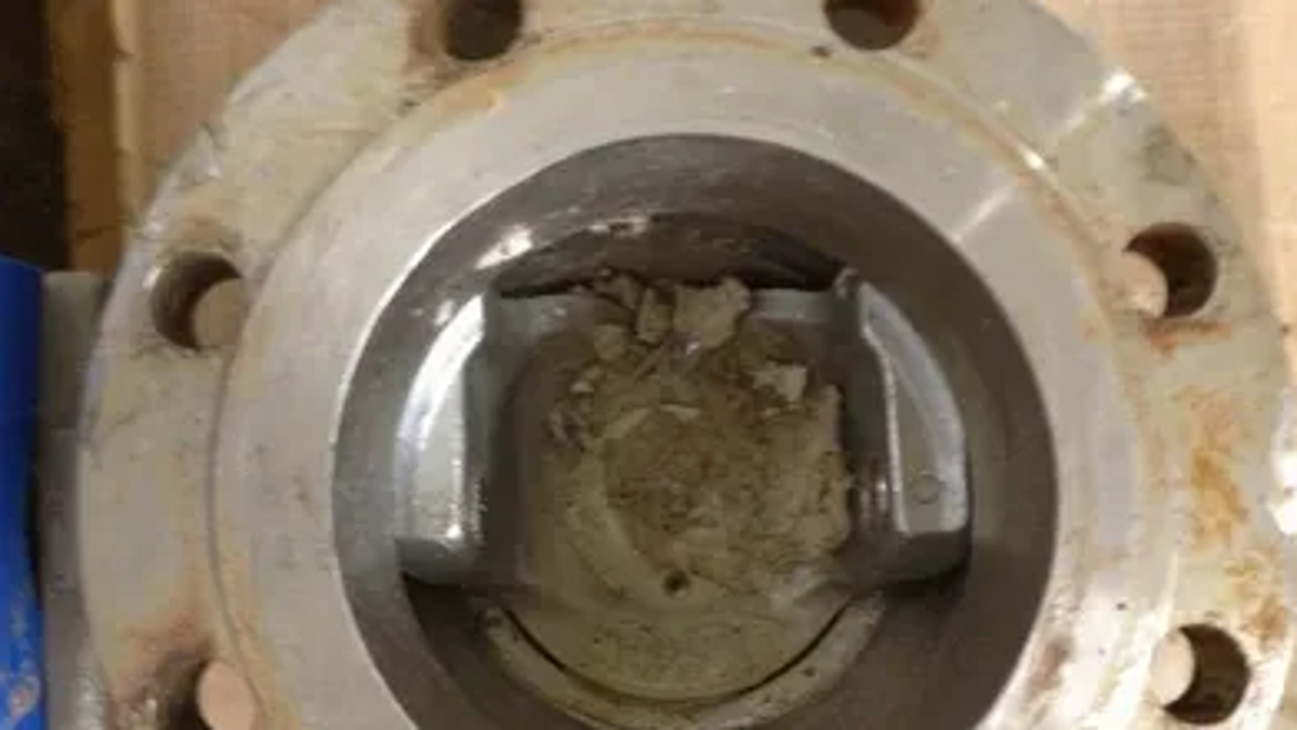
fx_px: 1341
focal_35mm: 39
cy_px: 445
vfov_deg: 30.3
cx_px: 647
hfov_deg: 51.6
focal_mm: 4.28
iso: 400
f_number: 2.4
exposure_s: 1/20
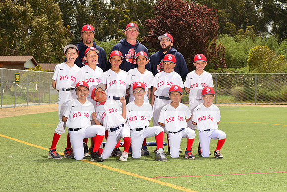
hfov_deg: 20.4
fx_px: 797
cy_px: 96
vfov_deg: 13.7
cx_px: 144
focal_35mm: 100
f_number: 11
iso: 125
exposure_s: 1/200
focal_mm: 100
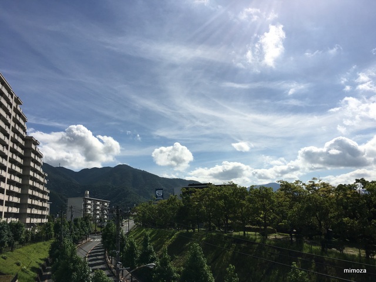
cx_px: 188
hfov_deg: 61.7
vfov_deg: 48.2
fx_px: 315
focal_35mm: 29
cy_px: 141
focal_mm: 4.15
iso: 25
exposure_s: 1/4525
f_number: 2.2
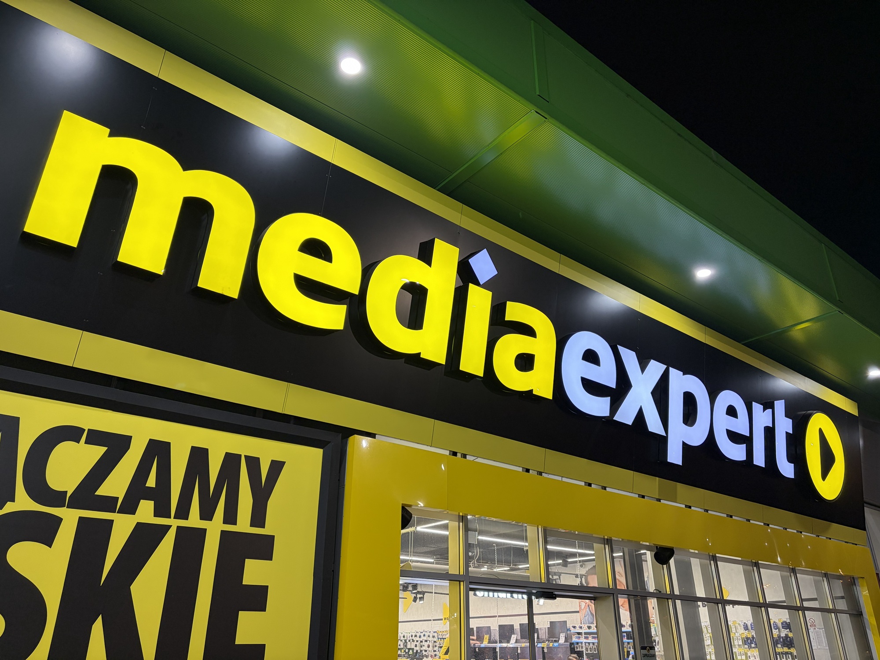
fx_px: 661
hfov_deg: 67.3
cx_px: 440
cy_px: 330
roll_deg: +0.0
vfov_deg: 53.1
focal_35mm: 26
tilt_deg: +26.3
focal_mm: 5.96
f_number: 1.6
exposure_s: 1/100
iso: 125
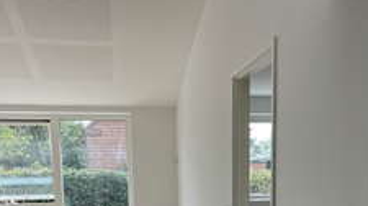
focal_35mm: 47
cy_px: 222
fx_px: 458
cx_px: 195
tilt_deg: -10.3
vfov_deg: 23.9
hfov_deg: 43.7
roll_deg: -1.3
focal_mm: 5.1
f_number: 1.6
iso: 50
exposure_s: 1/422
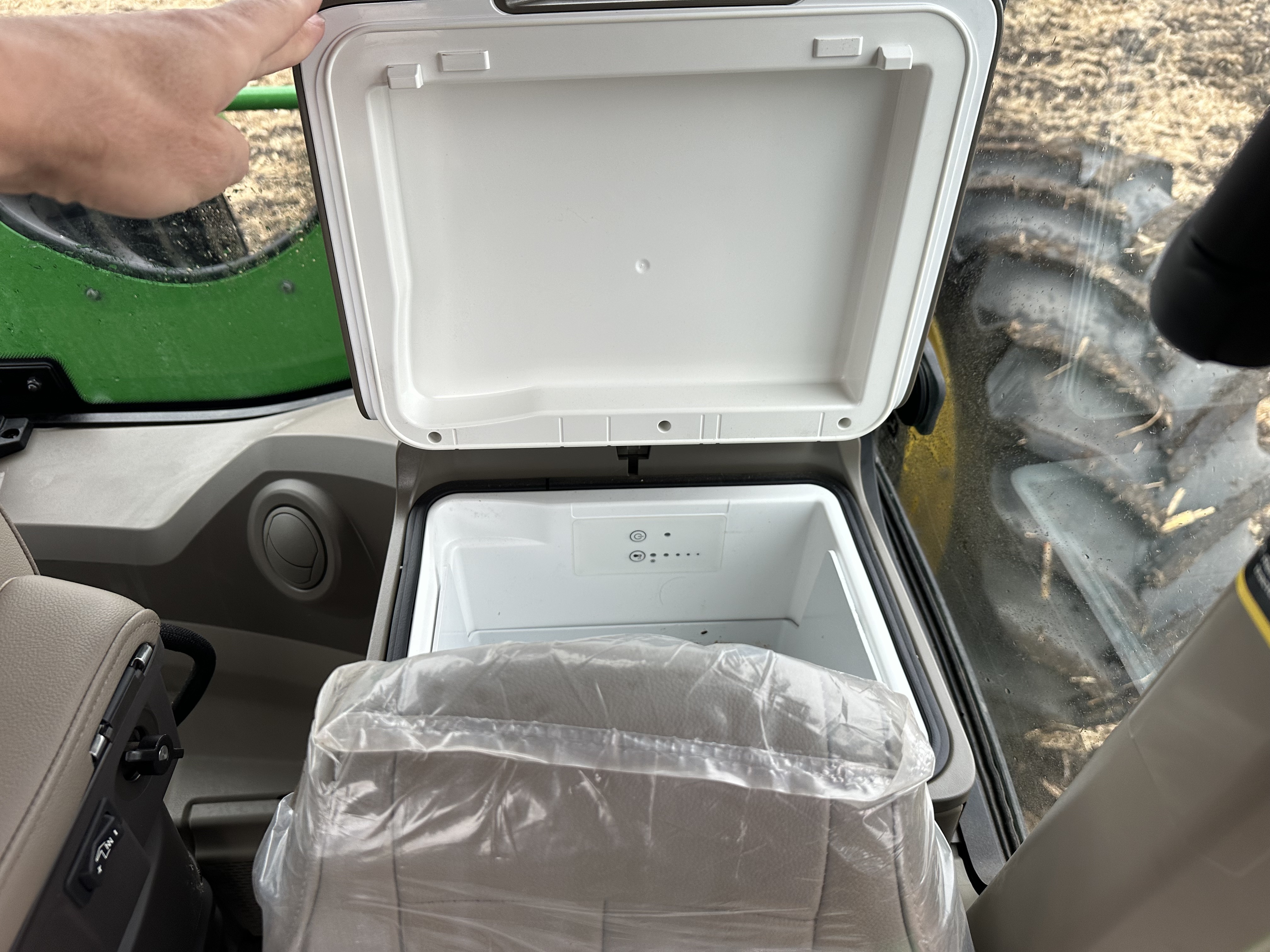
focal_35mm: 24
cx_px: 635
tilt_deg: -44.8
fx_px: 881
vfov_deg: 56.8
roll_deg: -2.8
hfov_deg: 71.6
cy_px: 476
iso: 125
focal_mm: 6.86
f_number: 1.78
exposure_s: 1/121
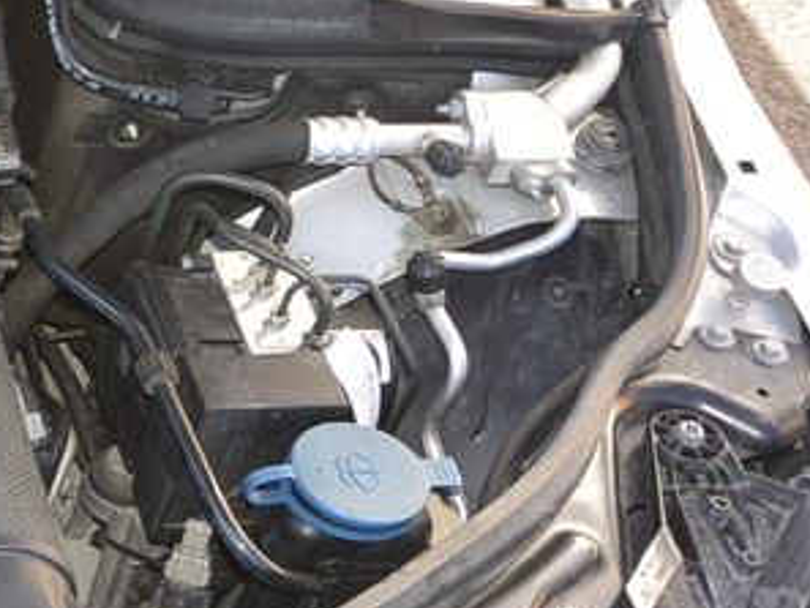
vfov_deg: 15.4
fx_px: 2247
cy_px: 380
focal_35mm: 96
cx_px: -559
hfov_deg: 17.4
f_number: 4
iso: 160
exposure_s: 1/200
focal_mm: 11
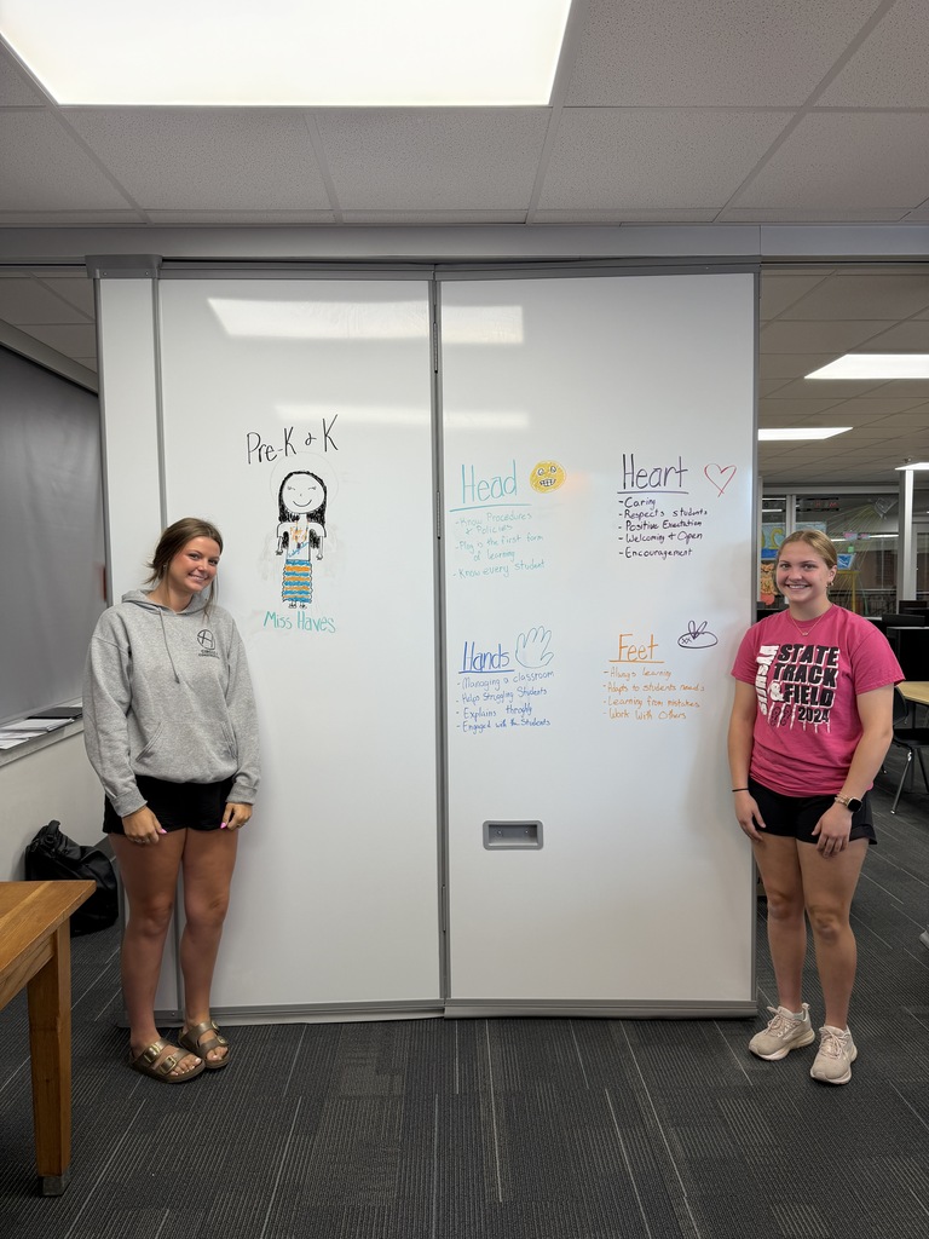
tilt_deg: -3.7
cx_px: 464
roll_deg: -0.6
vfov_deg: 71.6
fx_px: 859
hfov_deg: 56.8
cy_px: 620
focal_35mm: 24
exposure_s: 1/120
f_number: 1.78
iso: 64
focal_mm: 6.76
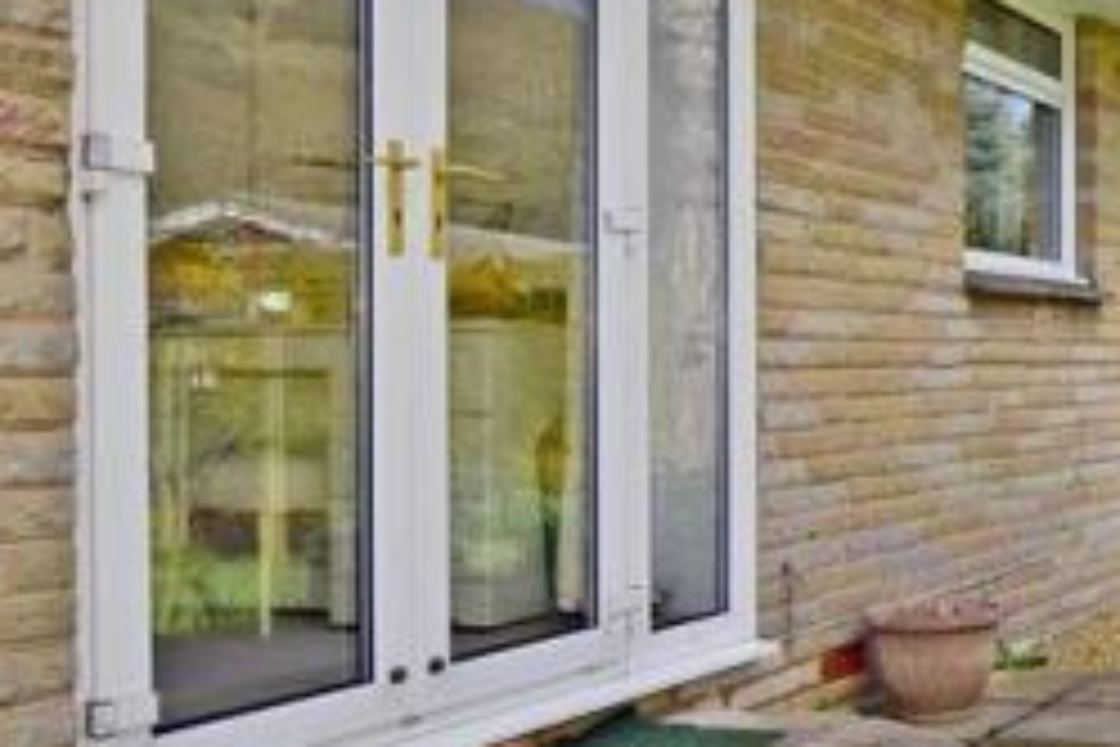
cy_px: 358
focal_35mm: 51
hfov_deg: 31.0
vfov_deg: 26.3
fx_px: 1596
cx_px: 1421
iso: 400
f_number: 18
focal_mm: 13
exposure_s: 1/200
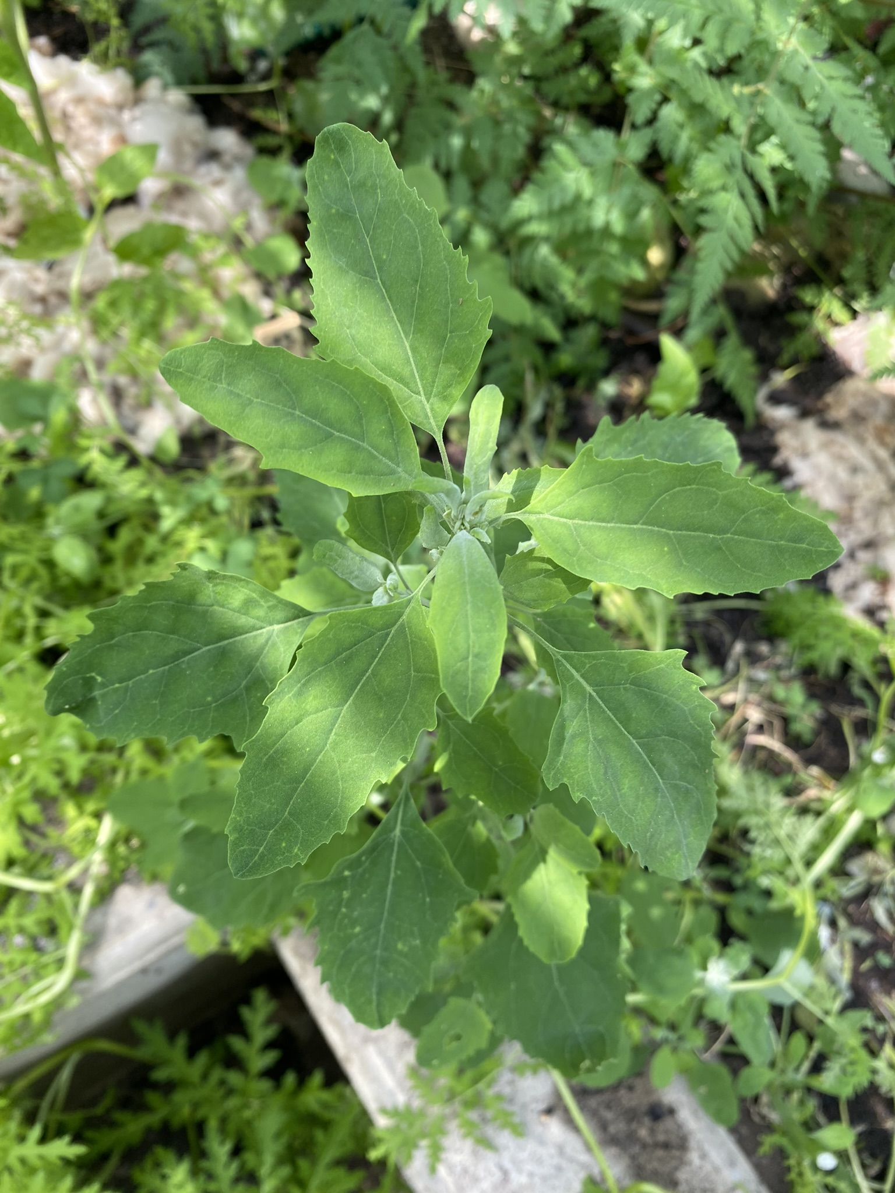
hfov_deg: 53.1
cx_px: 448
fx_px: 896
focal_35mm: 26
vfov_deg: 67.3
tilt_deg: -63.8
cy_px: 596
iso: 32
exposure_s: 1/223
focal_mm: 4.25
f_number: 1.8
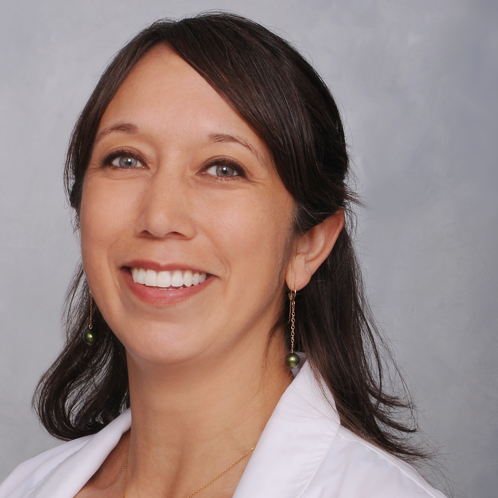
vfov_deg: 11.1
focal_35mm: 157
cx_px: 226
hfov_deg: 11.1
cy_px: 373
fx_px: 2555
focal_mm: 105
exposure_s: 1/200
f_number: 29
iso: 200
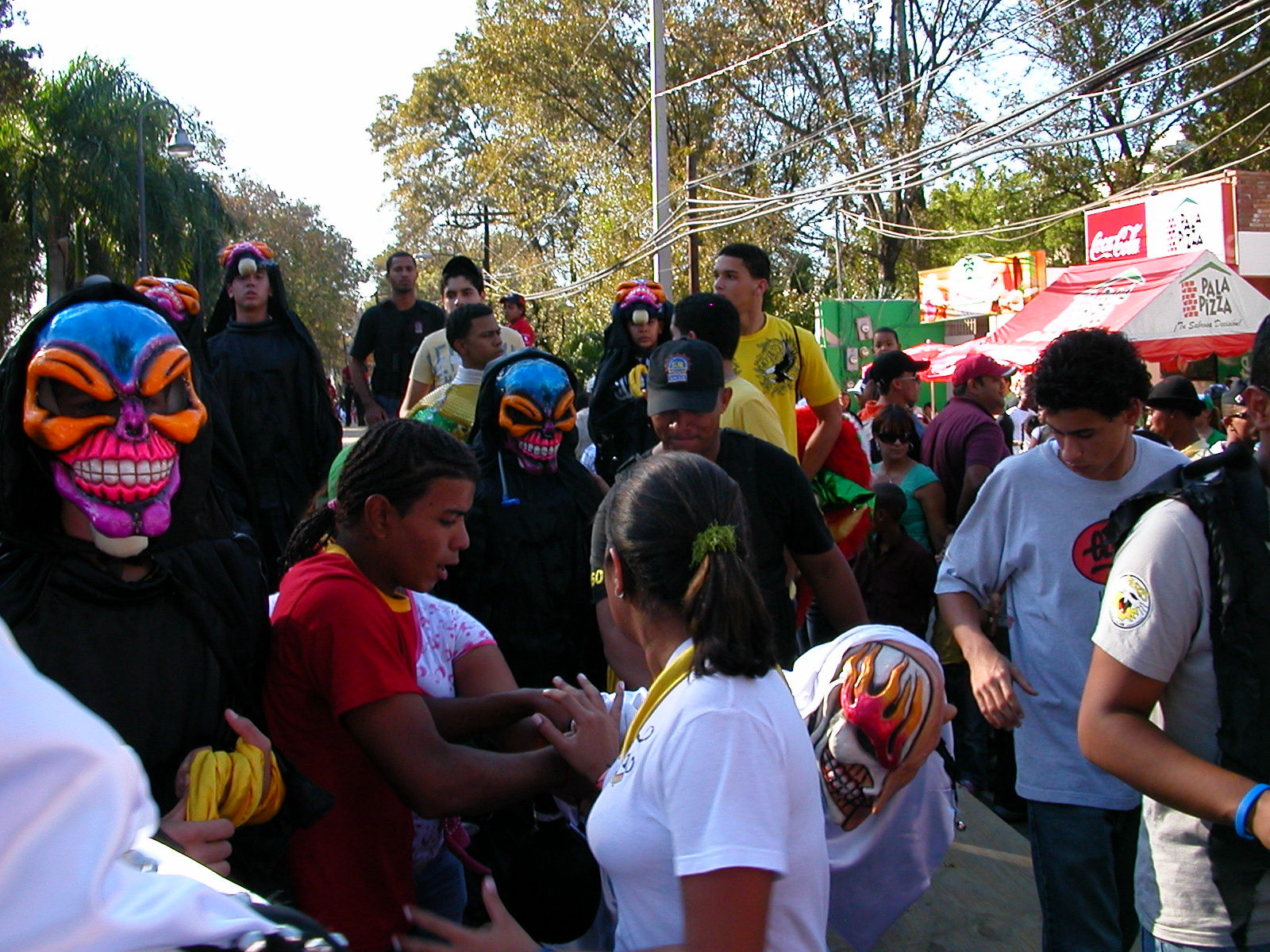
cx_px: 635
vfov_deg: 38.7
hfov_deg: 50.1
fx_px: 1357
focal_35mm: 37
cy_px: 476
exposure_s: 1/157
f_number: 4.5
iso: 100
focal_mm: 5.6
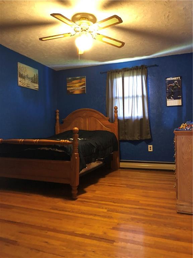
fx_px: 208
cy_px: 129
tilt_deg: -0.5
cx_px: 96
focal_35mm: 28
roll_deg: +0.2
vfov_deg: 63.4
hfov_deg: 49.7
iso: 100
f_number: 1.8
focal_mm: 3.99
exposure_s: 1/4
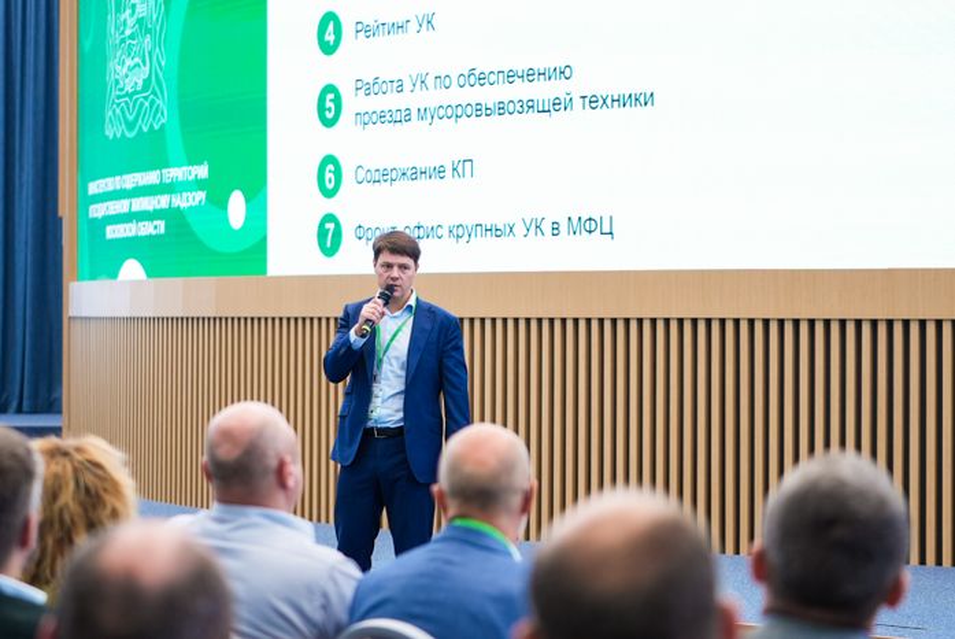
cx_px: 478
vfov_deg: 13.1
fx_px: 2788
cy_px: 320
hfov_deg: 19.4
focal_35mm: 105
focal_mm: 70
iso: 320
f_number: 2.8
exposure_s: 1/60
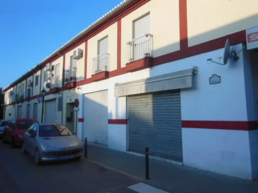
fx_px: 186
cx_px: 129
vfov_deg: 54.9
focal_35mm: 25
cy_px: 96
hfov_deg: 69.4
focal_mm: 4.5
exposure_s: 1/500
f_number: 3.5
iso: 125
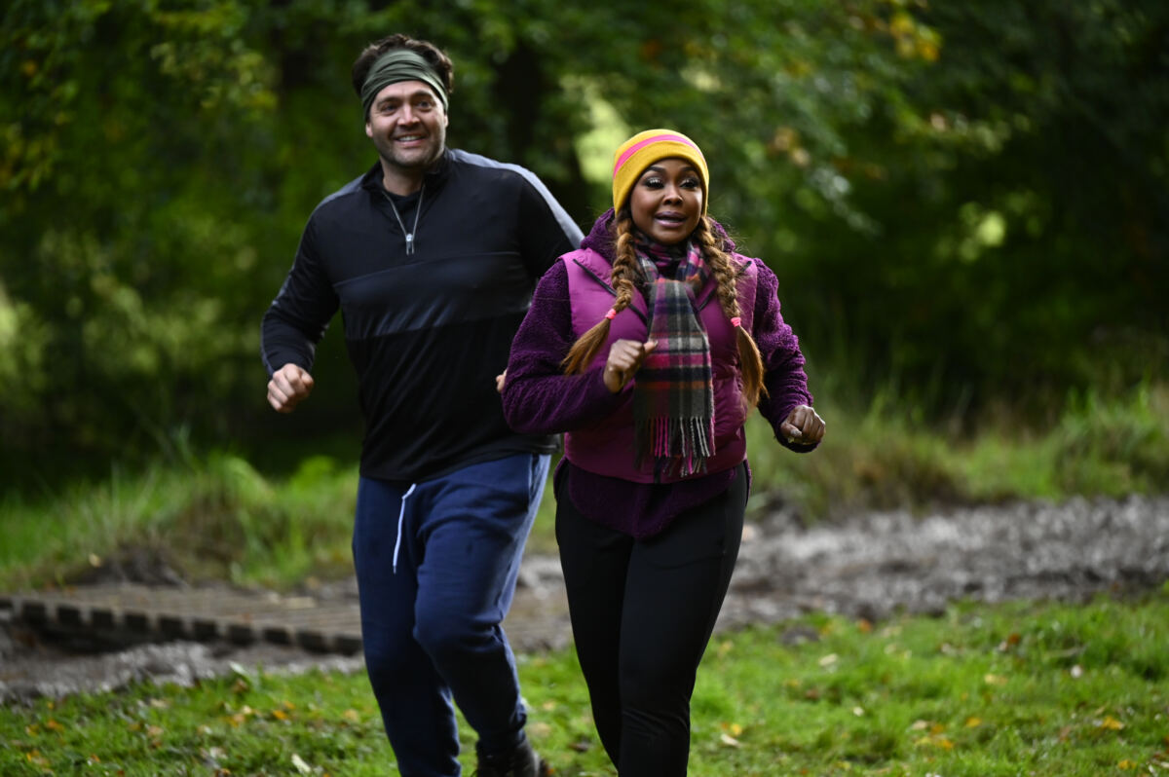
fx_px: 6489
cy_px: 388
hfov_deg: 10.3
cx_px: 584
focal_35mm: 200
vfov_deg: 6.9
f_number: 2.8
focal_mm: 200
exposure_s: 1/320
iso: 3200
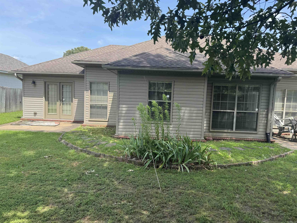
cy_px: 112
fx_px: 206
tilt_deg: -6.0
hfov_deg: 71.6
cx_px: 148
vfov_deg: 56.8
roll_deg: -2.1
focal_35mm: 24
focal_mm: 6.76
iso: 80
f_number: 1.78
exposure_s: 1/1366
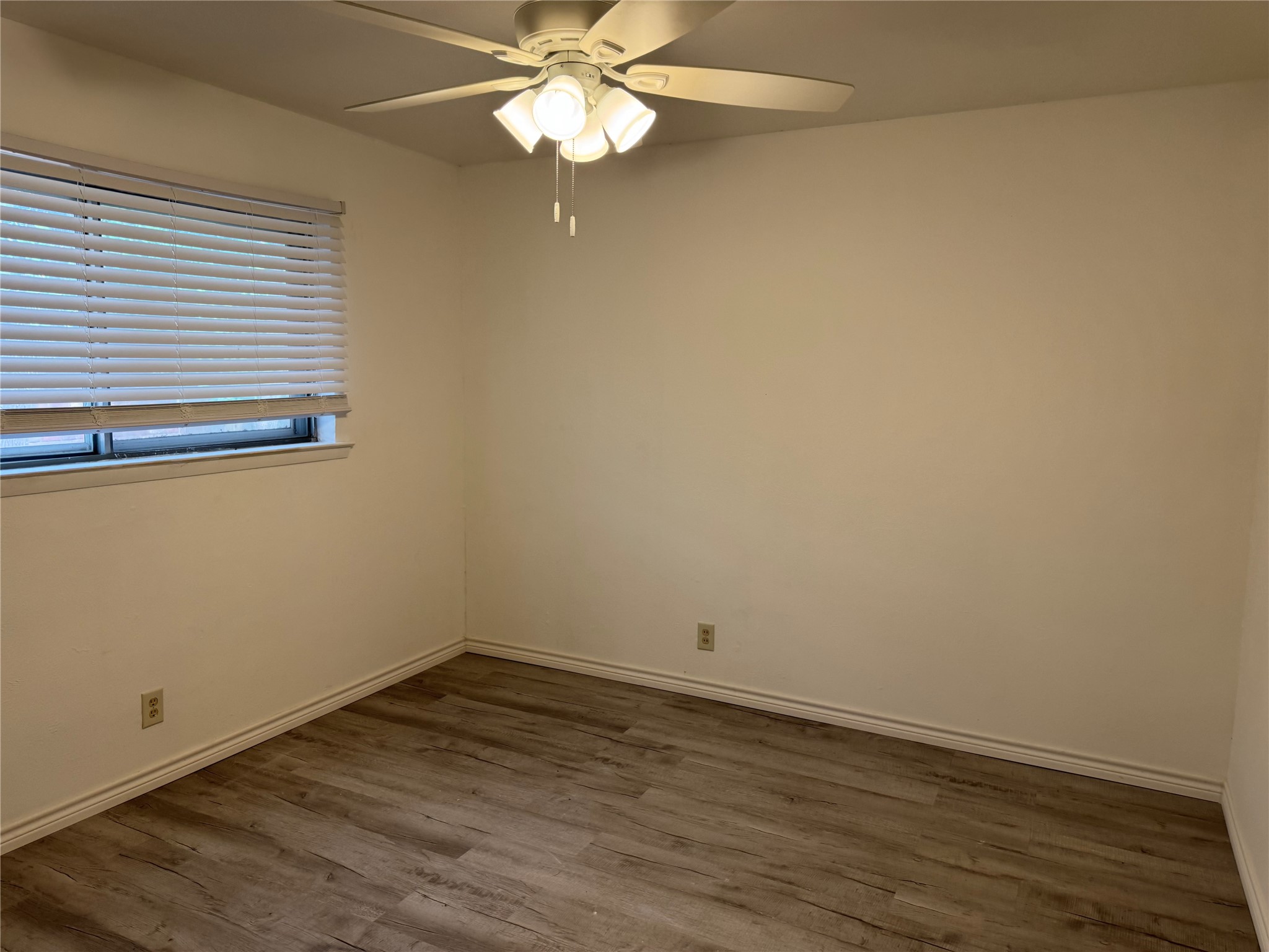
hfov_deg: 71.6
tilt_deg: -6.6
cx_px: 634
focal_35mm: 24
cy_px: 476
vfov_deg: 56.8
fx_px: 880
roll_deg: -1.7
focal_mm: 6.76
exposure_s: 1/120
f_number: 1.78
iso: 125
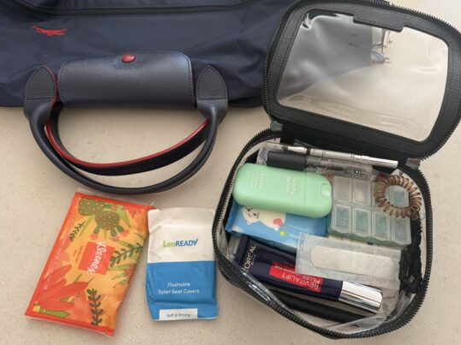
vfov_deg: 54.8
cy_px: 166
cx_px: 232
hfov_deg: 69.4
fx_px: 333
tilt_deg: -64.2
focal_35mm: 25
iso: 200
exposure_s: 1/90
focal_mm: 6.76
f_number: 1.78
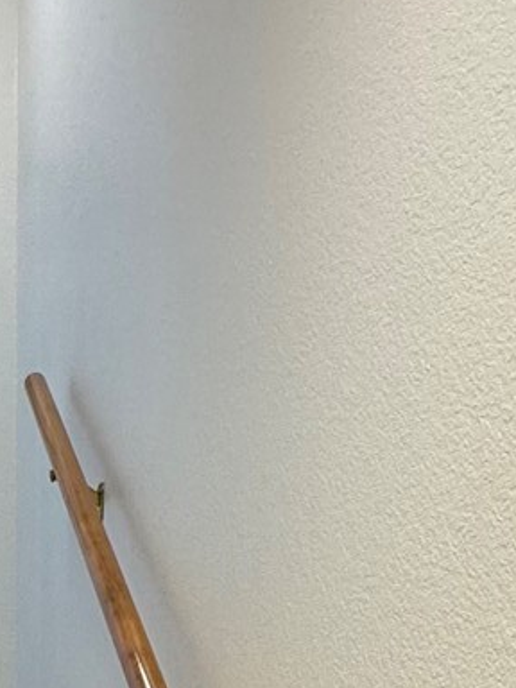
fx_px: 1391
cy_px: 1007
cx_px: -68
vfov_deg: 23.0
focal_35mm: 70
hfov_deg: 20.0
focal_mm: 2.22
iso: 200
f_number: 2.2
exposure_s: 1/60
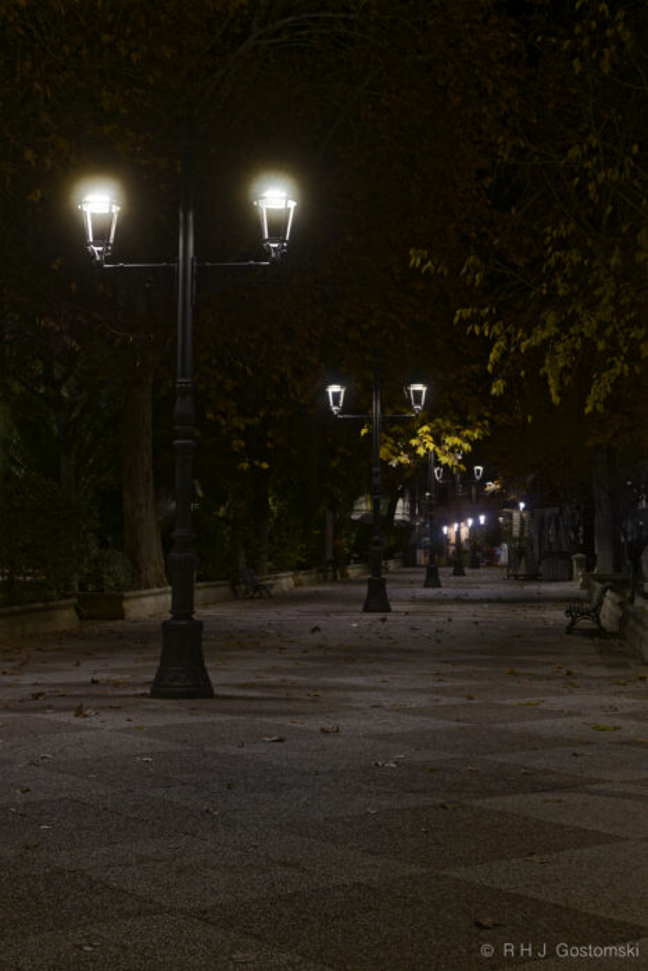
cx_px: 324
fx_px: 1457
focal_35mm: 54
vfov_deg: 36.9
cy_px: 486
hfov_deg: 25.1
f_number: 11
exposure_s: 1/1.6
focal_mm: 54
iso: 200
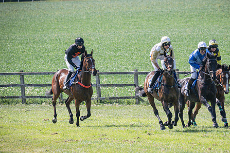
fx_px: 3194
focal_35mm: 500
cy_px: 67
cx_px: 148
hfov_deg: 4.1
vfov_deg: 2.7
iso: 400
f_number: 4
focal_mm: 160
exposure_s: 1/3200
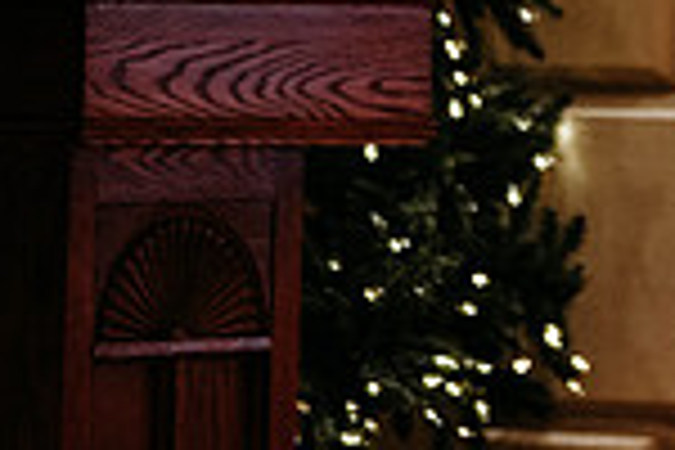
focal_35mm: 774
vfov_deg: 1.8
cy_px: -398
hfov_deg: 2.7
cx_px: 1256
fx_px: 14511
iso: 2000
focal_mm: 200
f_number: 2.8
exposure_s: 1/250
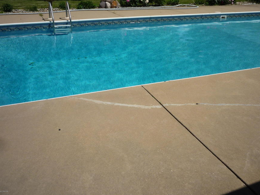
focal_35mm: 38
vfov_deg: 37.7
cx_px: 153
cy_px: 83
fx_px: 285
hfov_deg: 48.7
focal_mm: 5.2
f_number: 5.6
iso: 100
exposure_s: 1/800
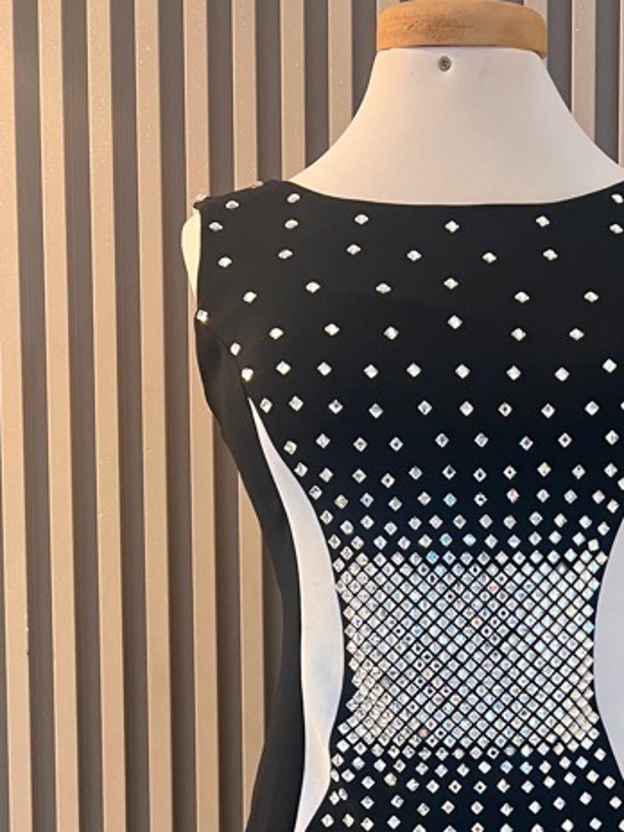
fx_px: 1346
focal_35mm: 56
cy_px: 814
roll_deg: -0.5
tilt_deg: -3.4
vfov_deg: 31.9
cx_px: 513
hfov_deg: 25.6
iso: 320
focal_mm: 5.7
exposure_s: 1/60
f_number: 1.5
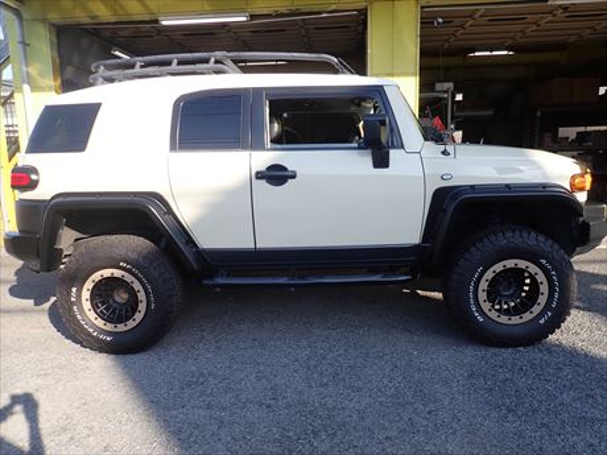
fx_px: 438
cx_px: 304
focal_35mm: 25
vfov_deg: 54.9
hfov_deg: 69.4
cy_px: 228
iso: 100
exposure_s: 1/400
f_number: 2.8
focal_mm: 4.5
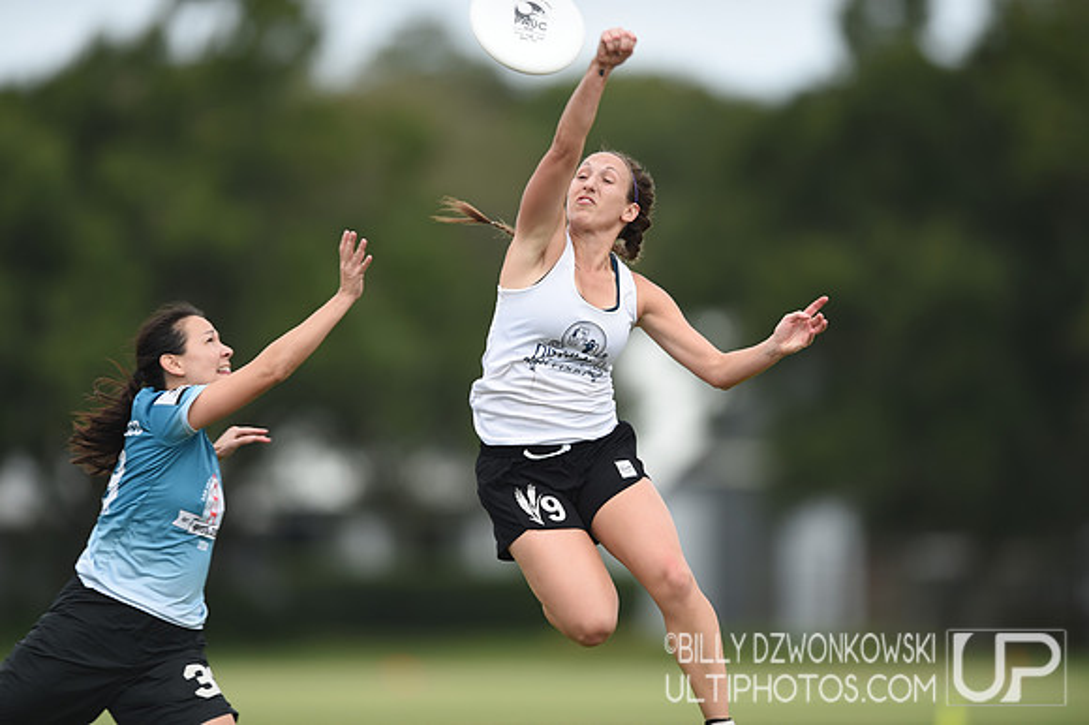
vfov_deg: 3.4
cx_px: 544
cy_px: 362
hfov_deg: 5.2
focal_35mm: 400
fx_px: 12093
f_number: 2.8
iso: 100
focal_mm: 400
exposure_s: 1/800
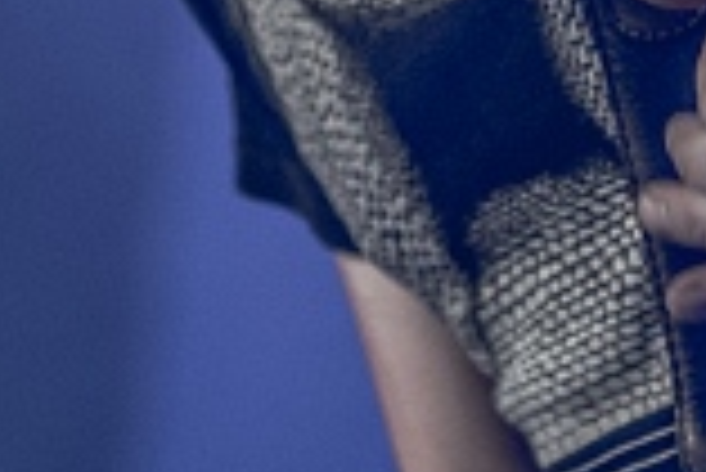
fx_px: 15644
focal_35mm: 797
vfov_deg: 1.7
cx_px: 535
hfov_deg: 2.6
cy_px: -333
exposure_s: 1/125
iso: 1600
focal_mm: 116
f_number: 2.8
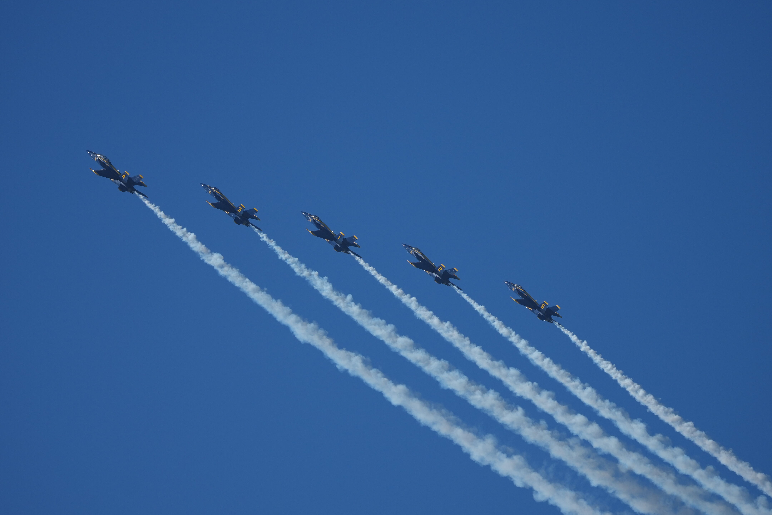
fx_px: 8963
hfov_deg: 4.9
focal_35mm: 418
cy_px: 258
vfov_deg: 3.3
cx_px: 386
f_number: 4.5
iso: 250
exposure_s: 1/3200
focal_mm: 279
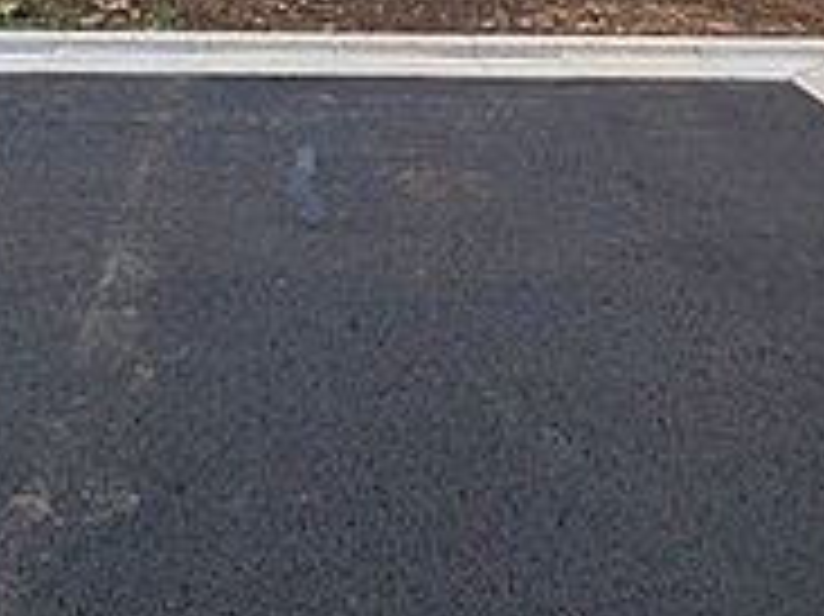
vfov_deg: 26.0
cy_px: -225
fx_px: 1094
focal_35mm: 46
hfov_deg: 40.8
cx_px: 284
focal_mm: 1.83
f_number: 2.2
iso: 50
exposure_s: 1/2347
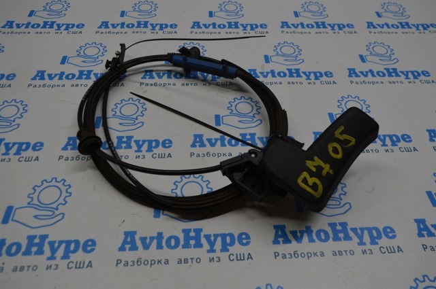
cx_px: 218
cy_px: 144
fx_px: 327
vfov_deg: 47.8
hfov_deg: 67.4
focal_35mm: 27
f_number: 5.6
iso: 180
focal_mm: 18
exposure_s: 1/60
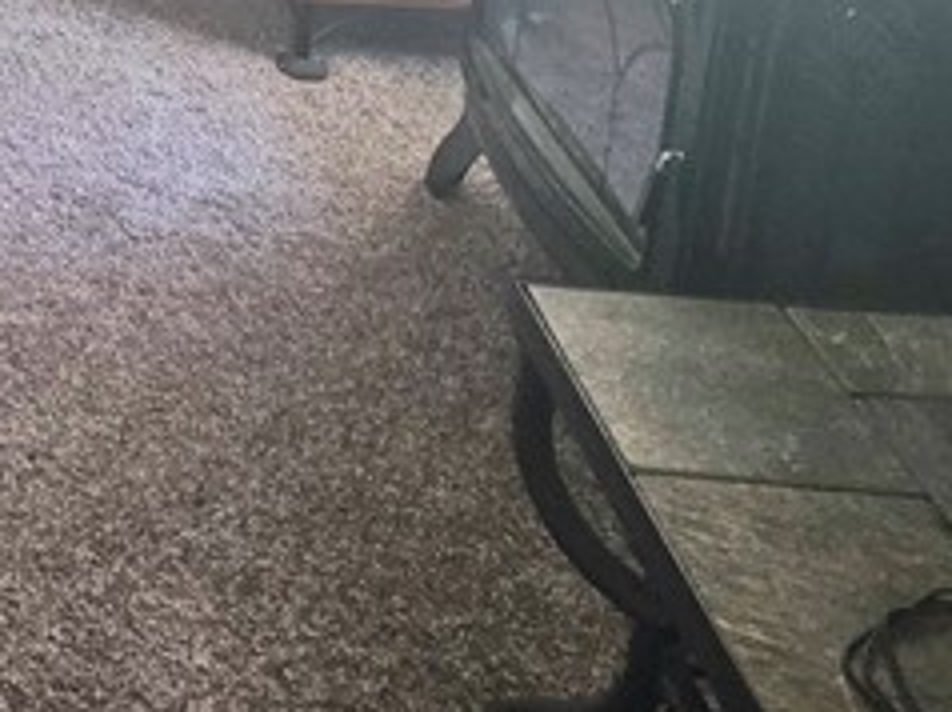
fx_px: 1539
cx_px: -264
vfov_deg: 20.7
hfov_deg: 28.6
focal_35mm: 56
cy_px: -456
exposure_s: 1/30
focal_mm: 2.2
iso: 100
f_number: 1.9
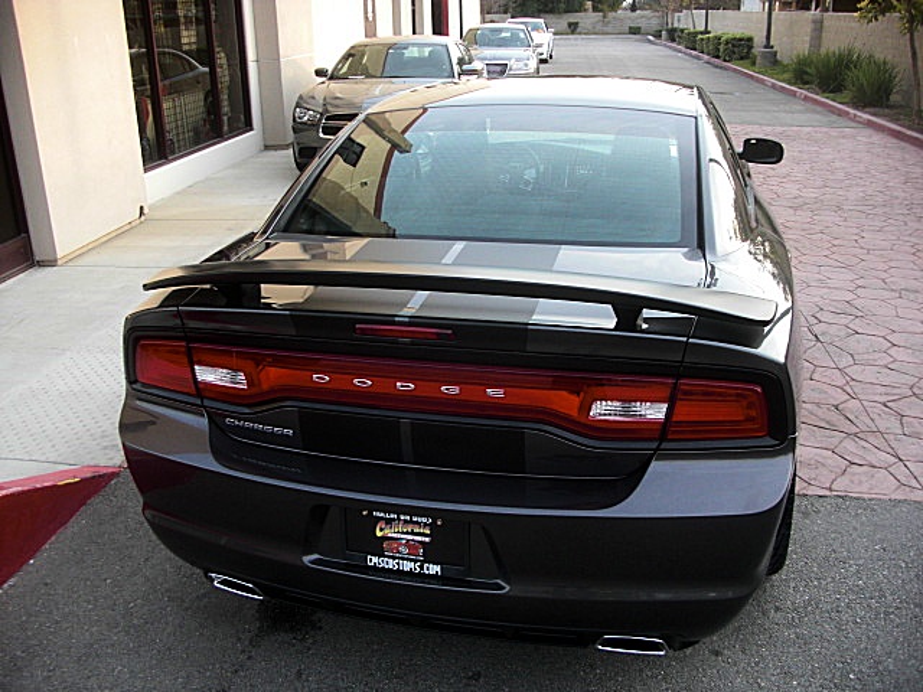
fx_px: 960
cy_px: 346
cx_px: 462
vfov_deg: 39.7
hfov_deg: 51.4
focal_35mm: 36
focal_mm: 6.3
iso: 100
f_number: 2.8
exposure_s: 1/80
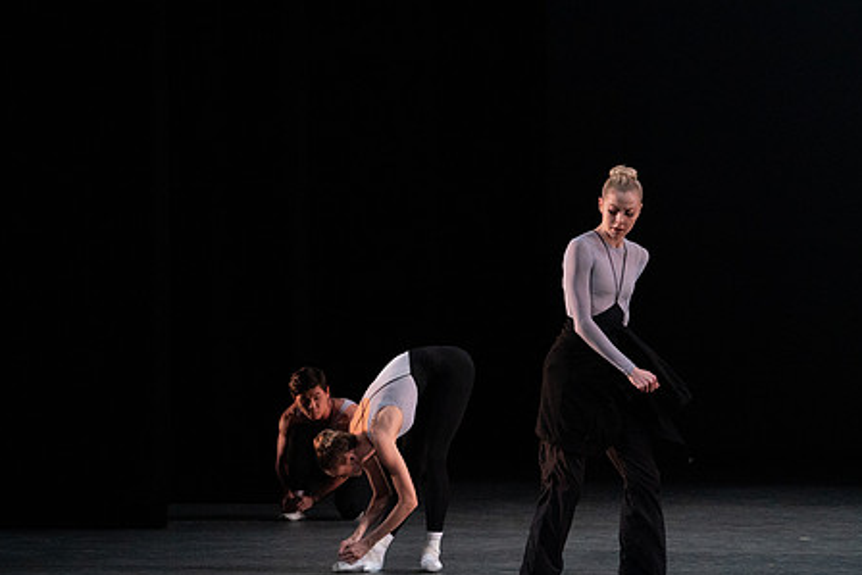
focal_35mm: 259
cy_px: 293
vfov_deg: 5.3
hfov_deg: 7.9
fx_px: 6203
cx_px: 508
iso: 12800
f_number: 8
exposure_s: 1/500
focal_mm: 200
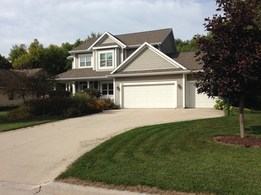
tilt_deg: -0.4
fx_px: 249
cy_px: 98
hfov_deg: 55.4
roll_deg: -0.1
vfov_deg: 42.9
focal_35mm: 33
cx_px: 130
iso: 50
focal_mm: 4.12
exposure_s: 1/1748
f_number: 2.4
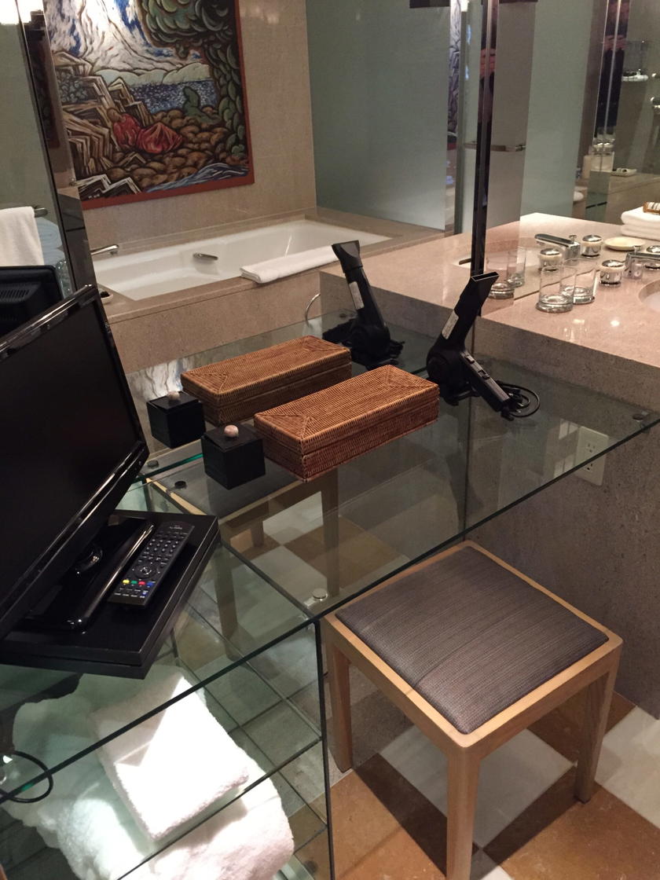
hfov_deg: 48.2
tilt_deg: -26.3
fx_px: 737
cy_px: 440
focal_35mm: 29
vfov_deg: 61.7
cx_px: 330
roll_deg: +3.1
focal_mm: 4.15
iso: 250
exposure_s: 1/30
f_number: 2.2
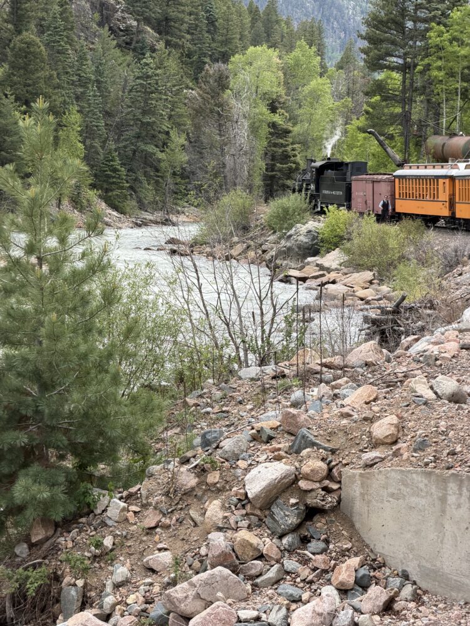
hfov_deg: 14.8
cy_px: 313
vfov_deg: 19.6
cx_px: 235
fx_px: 1810
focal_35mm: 100
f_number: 2.8
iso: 50
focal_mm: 16.89
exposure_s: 1/282
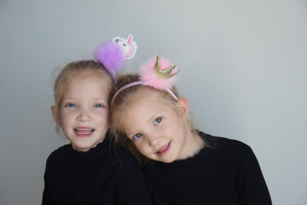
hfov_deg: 23.4
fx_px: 742
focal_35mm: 87
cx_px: 154
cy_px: 102
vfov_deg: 15.7
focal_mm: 58
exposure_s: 1/500
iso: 2000
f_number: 5
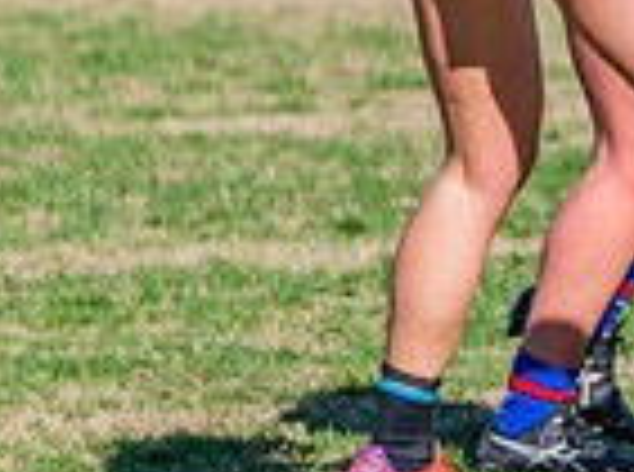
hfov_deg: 1.2
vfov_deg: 0.9
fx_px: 31331
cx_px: 1190
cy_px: 135
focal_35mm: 1715
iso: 800
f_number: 10
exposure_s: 1/1600
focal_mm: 400
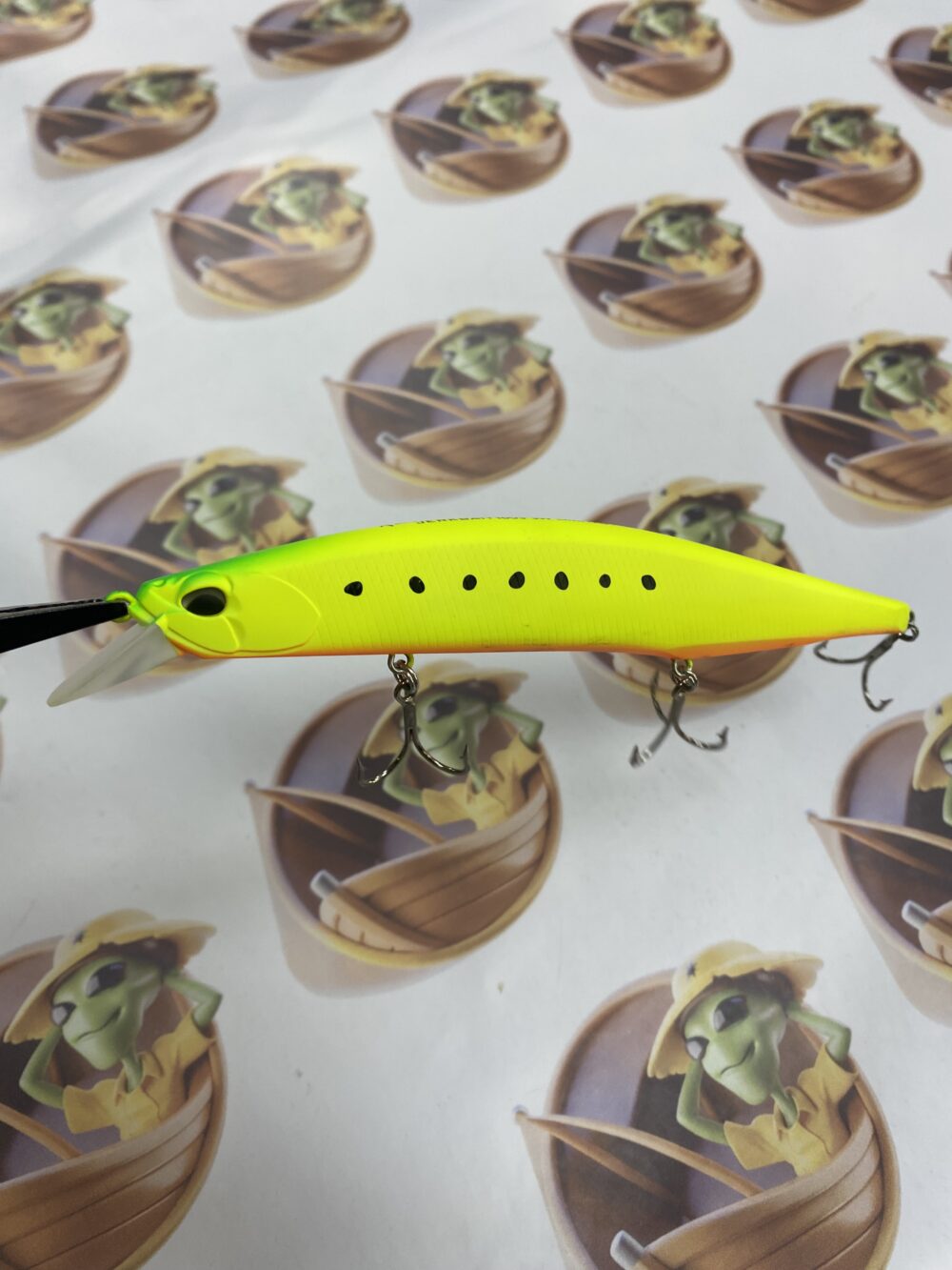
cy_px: 635
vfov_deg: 67.3
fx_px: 953
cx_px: 476
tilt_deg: -58.3
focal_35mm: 26
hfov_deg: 53.1
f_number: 1.8
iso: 100
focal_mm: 4.25
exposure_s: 1/120
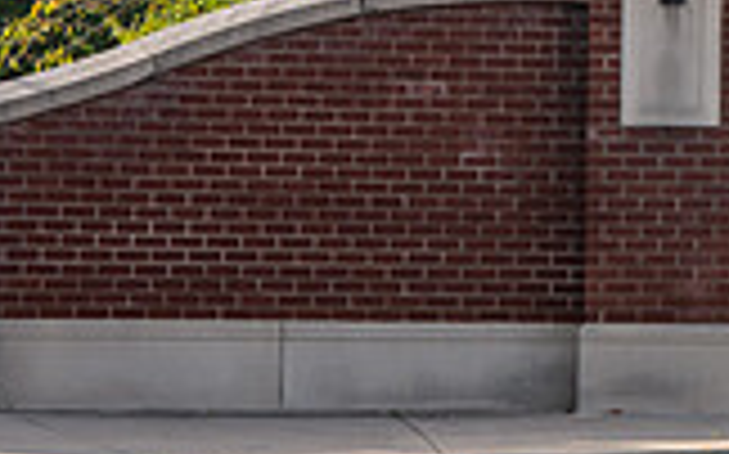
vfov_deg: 2.8
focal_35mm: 468
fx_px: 9292
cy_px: -108
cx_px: 1139
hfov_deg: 4.5
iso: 320
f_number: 9
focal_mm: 125
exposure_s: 1/320
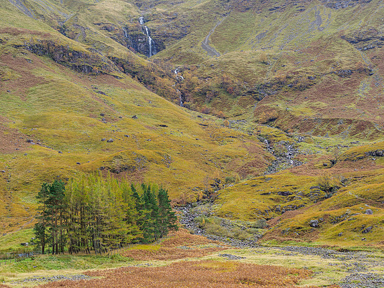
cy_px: 144
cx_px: 194
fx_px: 899
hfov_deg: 24.1
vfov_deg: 18.2
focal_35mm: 81
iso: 200
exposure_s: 1/80
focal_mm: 40
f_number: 7.1
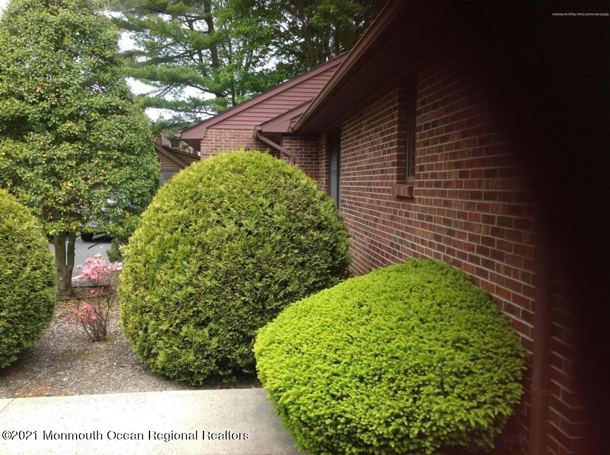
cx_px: 305
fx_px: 616
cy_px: 228
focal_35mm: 35
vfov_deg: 40.6
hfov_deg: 52.7
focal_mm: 4.28
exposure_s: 1/512
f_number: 2.4
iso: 50
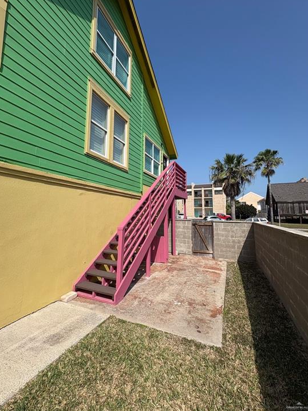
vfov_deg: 98.1
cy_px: 194
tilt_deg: +7.0
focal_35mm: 15
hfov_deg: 81.8
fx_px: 178
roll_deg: -0.7
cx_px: 151
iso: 50
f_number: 2.2
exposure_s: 1/2770
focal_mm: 2.22
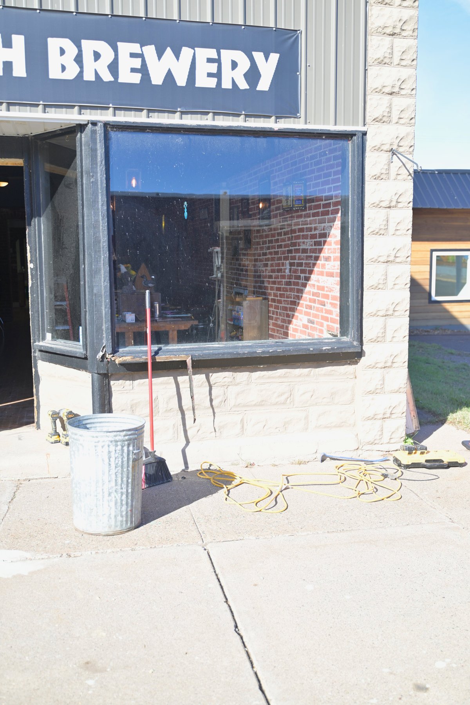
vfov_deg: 54.4
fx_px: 685
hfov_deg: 37.9
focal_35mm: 35
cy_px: 352
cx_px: 235
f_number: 2.8
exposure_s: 1/400
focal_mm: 35
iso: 100
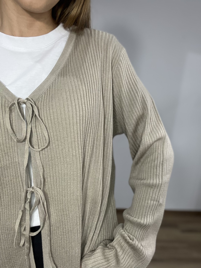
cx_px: 100
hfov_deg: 46.8
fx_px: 232
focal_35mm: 30
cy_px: 134
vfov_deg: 60.0
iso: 80
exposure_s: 1/50
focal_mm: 2.71
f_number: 2.2
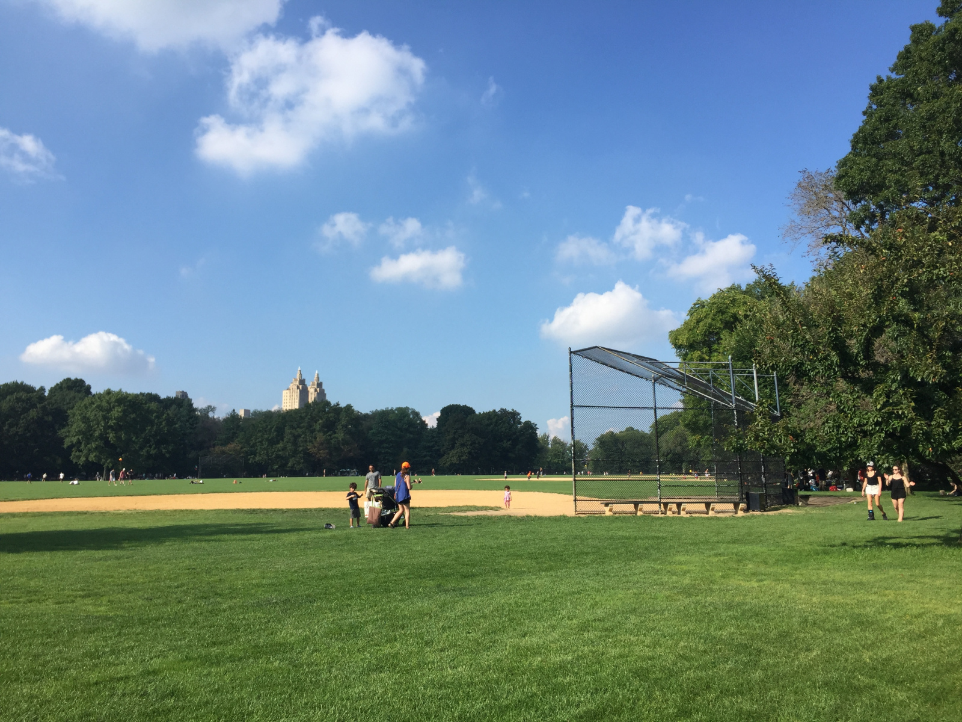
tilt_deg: +8.9
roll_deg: -0.7
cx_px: 481
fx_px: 806
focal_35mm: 29
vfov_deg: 48.2
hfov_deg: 61.7
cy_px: 361
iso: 32
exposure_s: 1/1522
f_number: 2.2
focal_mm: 4.15
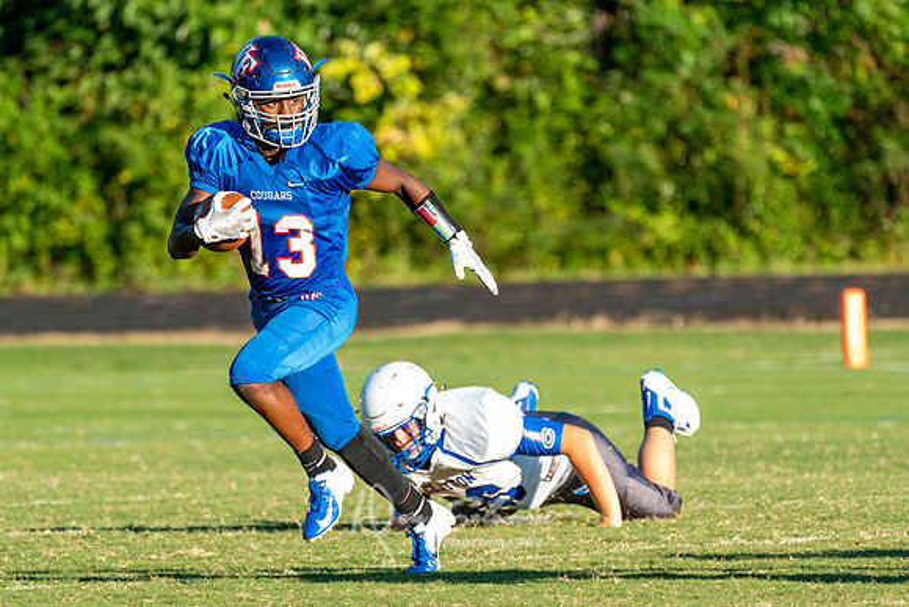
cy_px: 332
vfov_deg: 2.2
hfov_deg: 3.3
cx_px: 471
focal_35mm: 622
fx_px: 15712
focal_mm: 397
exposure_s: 1/1000
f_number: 5.6
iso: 1000
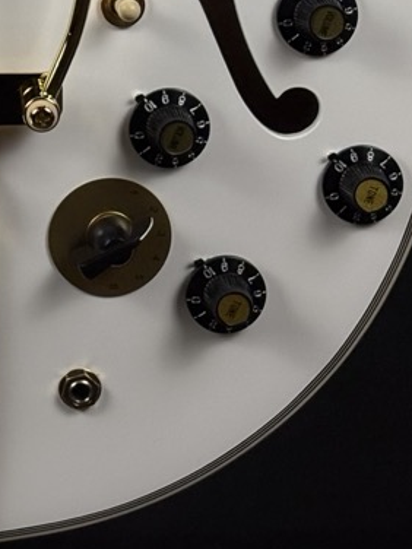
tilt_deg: -4.7
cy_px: -146
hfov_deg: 8.8
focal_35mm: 166
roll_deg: +1.1
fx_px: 2634
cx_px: -148
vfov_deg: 11.6
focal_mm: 5.96
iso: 32
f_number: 1.6
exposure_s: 1/255
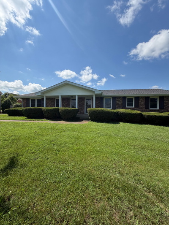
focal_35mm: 14
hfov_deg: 85.7
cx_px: 84
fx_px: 91
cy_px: 112
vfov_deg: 102.1
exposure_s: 1/770
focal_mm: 2.22
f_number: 2.2
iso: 20
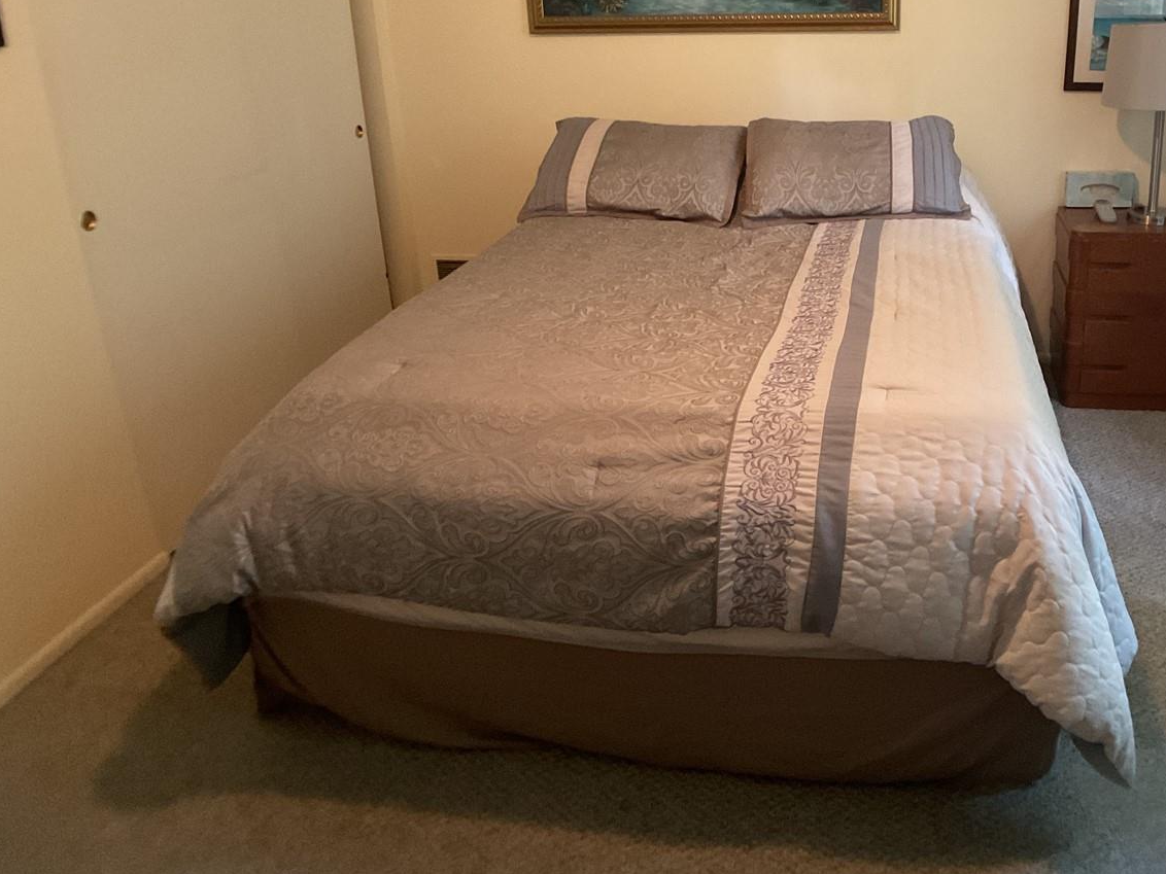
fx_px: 1381
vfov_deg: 34.8
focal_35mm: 41
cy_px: 292
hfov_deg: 44.9
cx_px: 802
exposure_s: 1/30
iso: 320
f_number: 1.8
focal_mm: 3
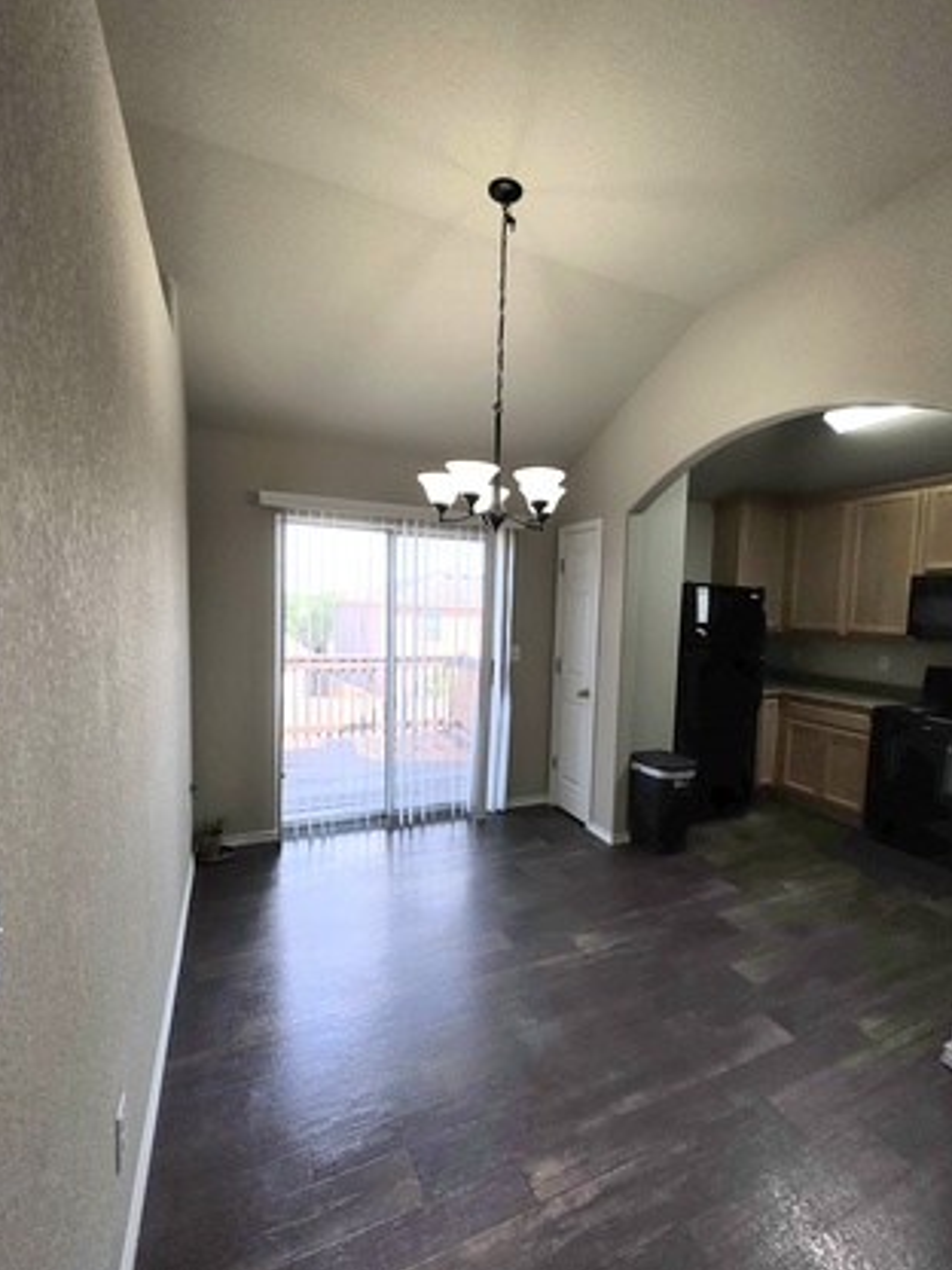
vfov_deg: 98.1
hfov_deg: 81.5
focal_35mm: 15
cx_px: 528
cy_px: 656
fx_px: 550
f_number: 1.9
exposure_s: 1/120
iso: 20
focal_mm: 2.2
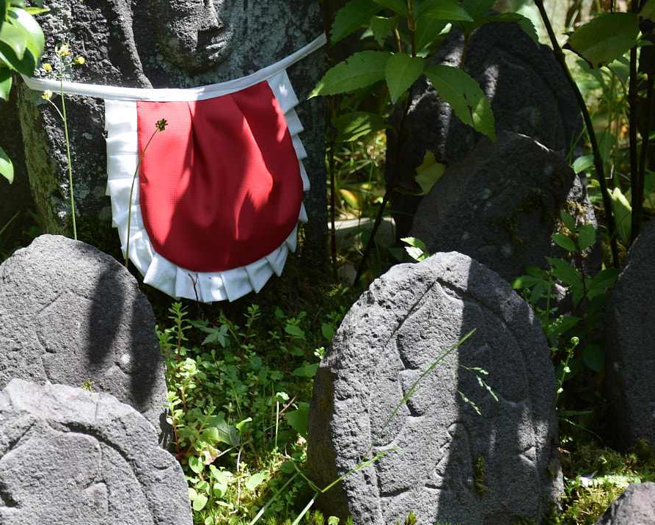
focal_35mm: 121
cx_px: 100
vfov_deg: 12.7
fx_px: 2346
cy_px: 214
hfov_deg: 15.7
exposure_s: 1/160
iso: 100
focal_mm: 48
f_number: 6.3
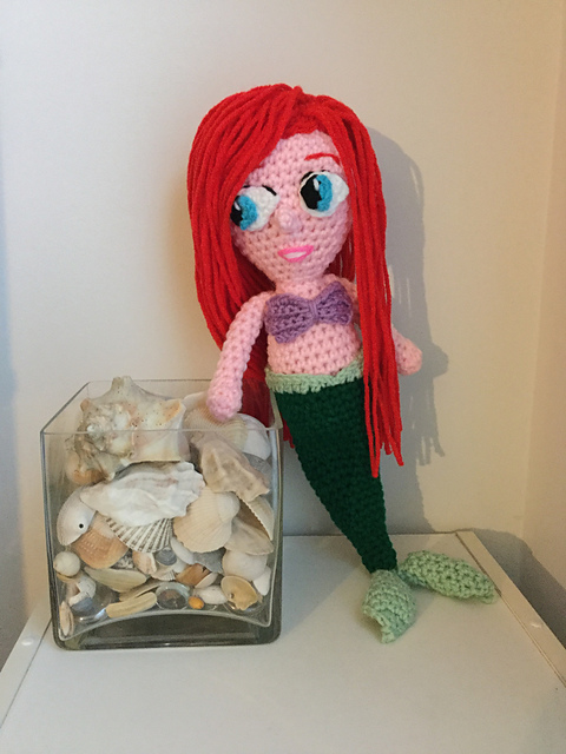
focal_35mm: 31
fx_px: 676
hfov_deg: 45.4
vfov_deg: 58.4
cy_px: 377
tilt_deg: -12.9
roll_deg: -0.5
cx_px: 283
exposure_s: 1/15
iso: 400
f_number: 2.4
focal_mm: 3.3
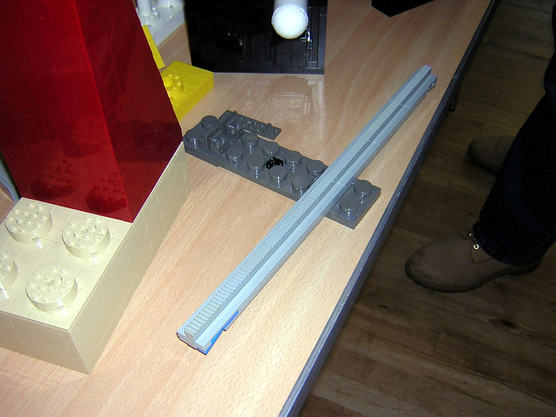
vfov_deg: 39.7
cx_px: 278
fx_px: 578
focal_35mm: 36
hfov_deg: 51.4
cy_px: 208
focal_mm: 4.7
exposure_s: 1/60.1
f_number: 2.6
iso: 100
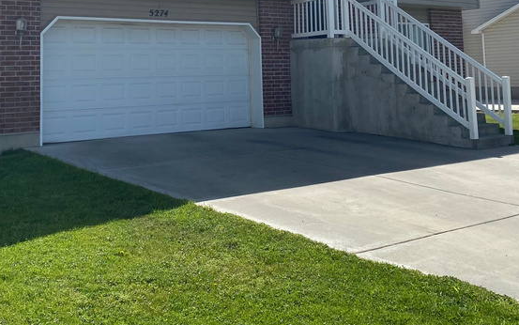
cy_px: 16
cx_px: 223
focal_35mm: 51
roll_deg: +1.6
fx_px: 722
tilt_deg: +6.7
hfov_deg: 39.5
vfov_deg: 24.4
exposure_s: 1/3846
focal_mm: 4.25
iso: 32
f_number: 1.8
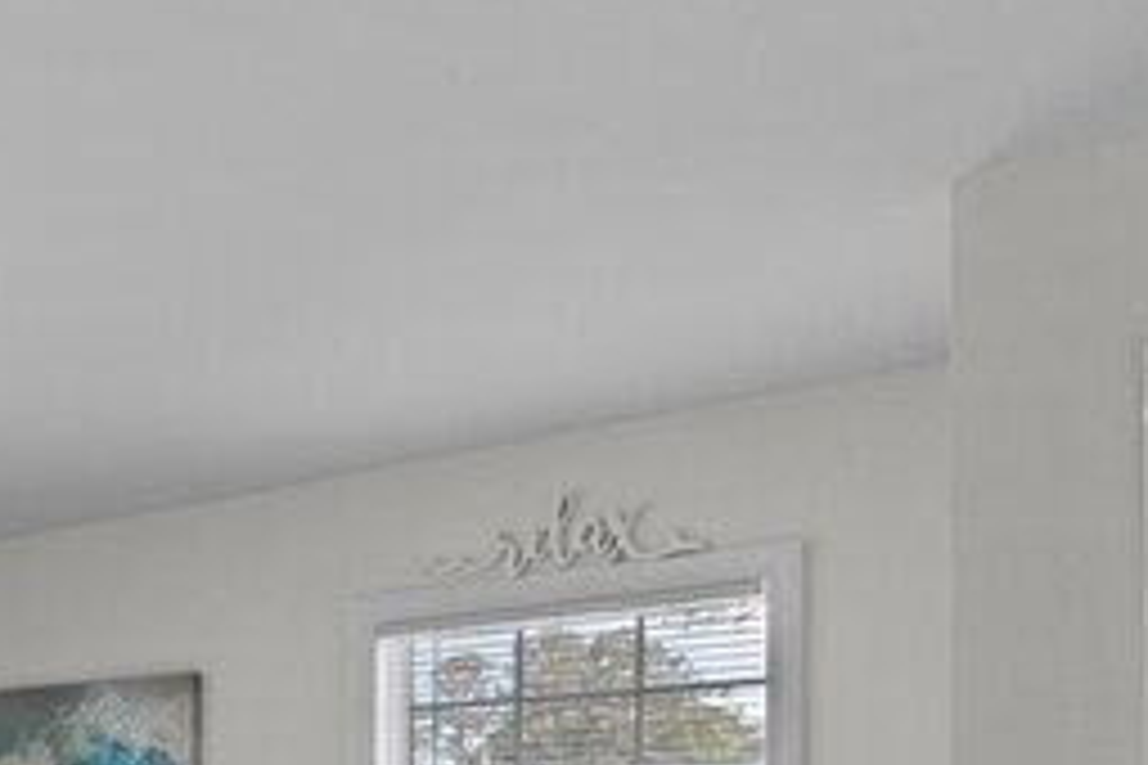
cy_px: 922
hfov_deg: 34.9
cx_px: -68
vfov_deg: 24.4
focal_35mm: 50
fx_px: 1594
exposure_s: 1/125
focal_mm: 17
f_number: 5
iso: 800
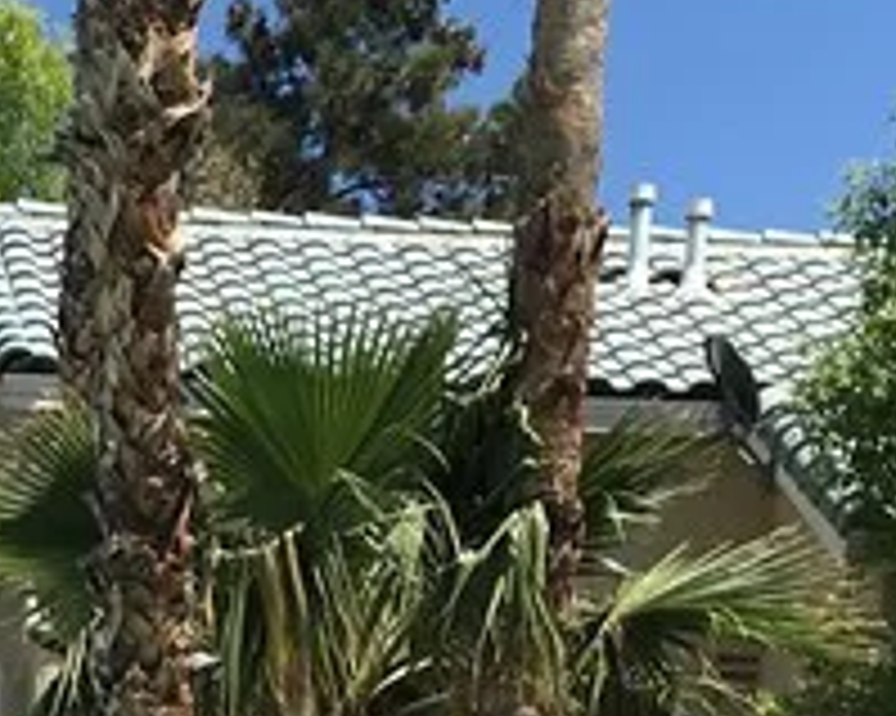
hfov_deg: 12.8
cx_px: -216
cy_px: 1671
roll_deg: -1.9
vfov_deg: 9.5
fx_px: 3870
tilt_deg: -6.7
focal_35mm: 146
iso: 25
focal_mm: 4.15
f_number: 2.2
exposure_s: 1/1972
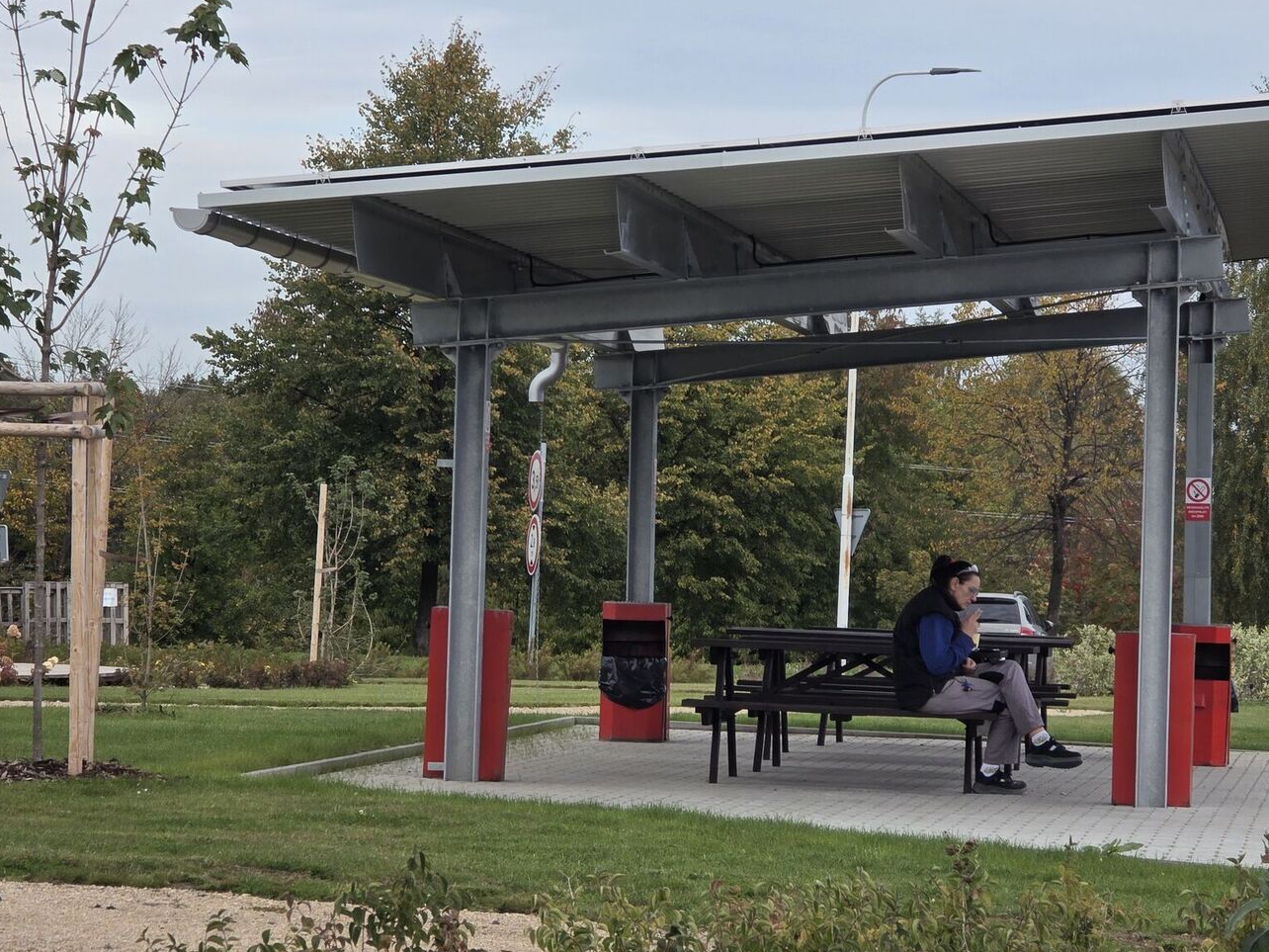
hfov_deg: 11.5
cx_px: 801
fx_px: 6305
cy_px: 433
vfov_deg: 8.6
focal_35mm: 172
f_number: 3.4
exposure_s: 1/852
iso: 64
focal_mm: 18.6
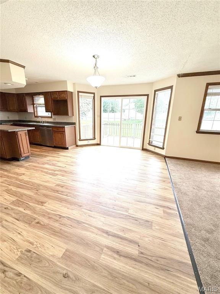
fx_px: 119
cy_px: 147
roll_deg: -1.6
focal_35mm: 14
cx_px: 110
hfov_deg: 85.7
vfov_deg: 102.1
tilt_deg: -14.8
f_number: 2.2
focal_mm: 2.22
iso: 64
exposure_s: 1/120
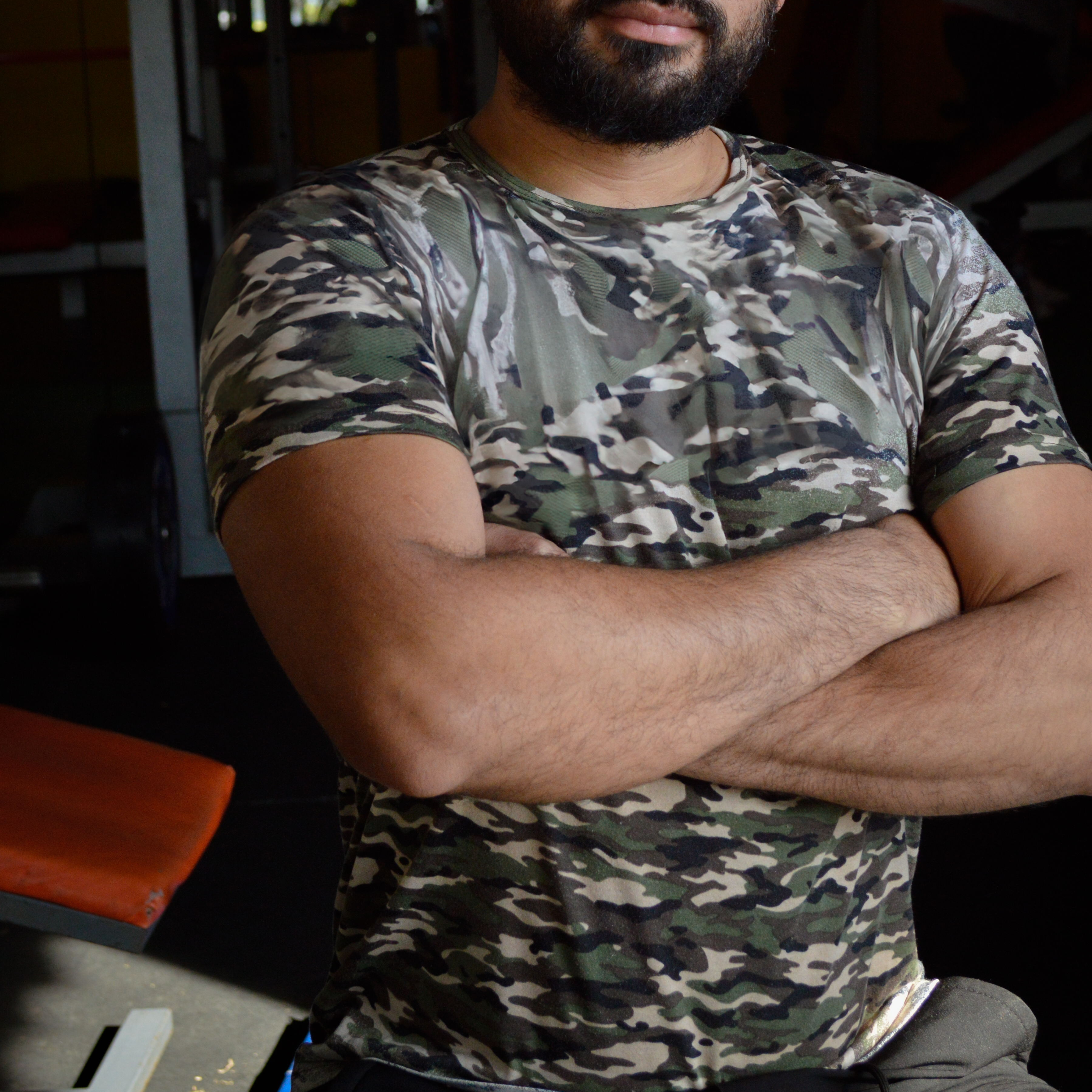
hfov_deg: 22.5
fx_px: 2748
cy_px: 255
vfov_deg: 22.2
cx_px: 609
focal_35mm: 77
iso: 800
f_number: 5
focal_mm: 36
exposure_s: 1/500
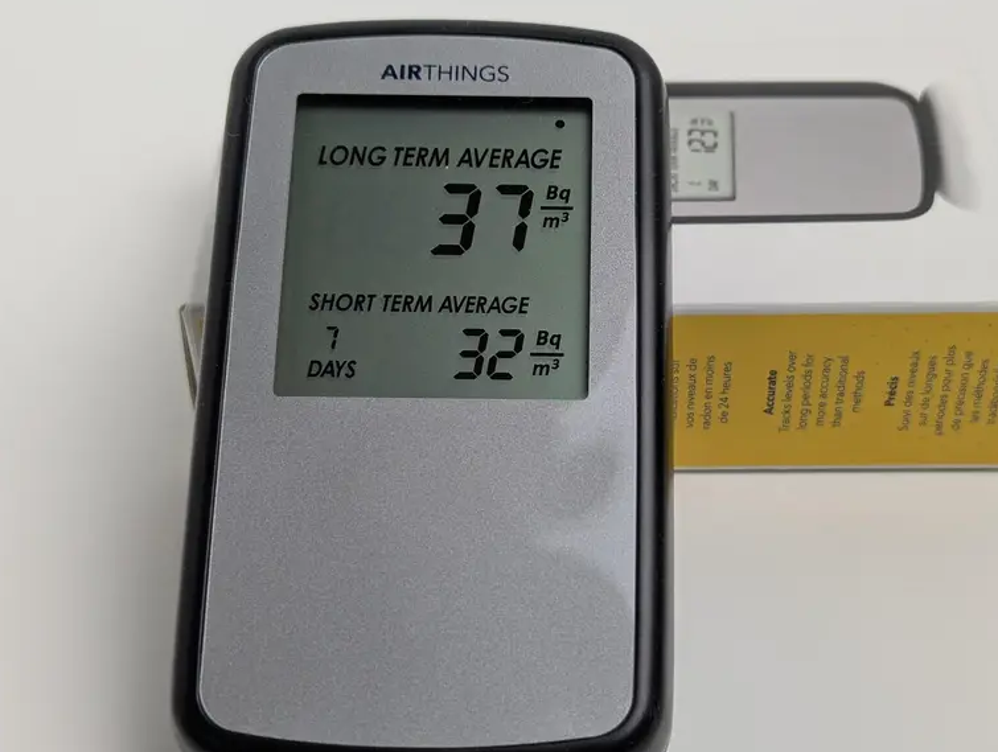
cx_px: 607
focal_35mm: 61
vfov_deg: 24.1
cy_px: 420
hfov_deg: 31.5
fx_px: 1762
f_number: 1.85
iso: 41
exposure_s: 1/60
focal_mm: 6.81
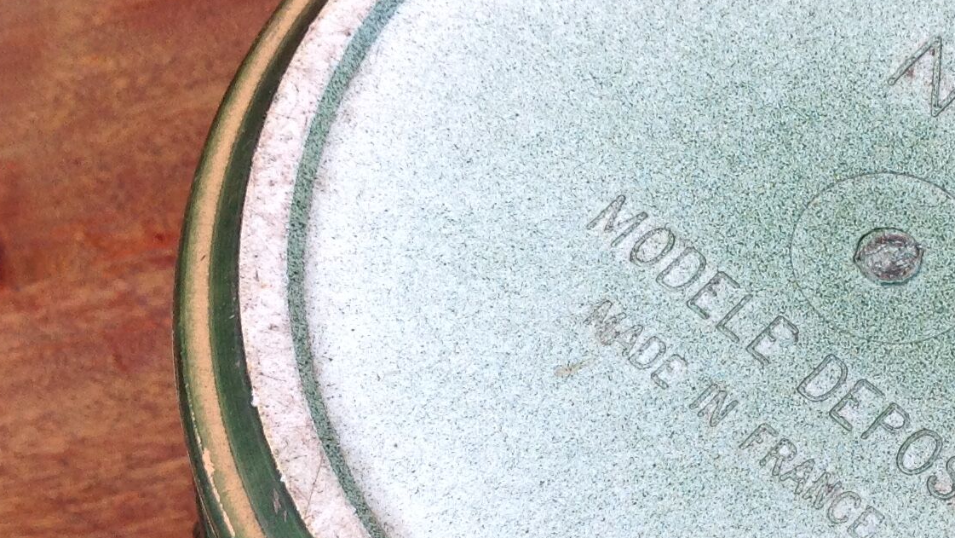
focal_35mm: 88
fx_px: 2229
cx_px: 834
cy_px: 517
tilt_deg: -65.3
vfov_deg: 13.6
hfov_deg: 23.6
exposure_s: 1/120
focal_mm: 4.28
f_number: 2.4
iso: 80
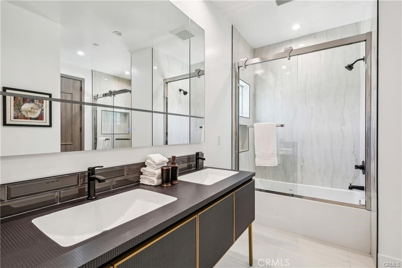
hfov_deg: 100.4
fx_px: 167
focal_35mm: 15
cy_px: 134
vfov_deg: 77.3
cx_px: 201
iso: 160
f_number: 8
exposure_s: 1/13
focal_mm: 10
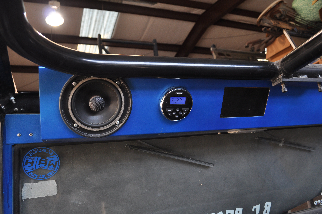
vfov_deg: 43.5
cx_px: 161
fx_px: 268
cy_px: 107
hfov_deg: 62.0
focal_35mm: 30
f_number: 5.6
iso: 320
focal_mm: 20
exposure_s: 1/125
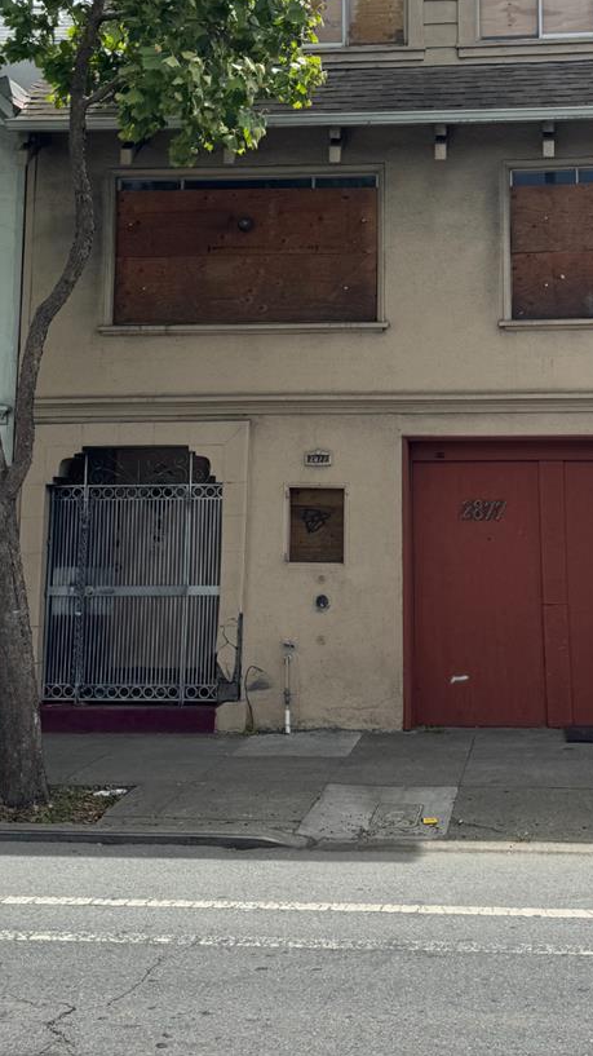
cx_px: 427
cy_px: 291
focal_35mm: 48
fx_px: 1343
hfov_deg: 24.7
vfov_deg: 41.9
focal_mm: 6.76
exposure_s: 1/4608
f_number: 1.78
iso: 80
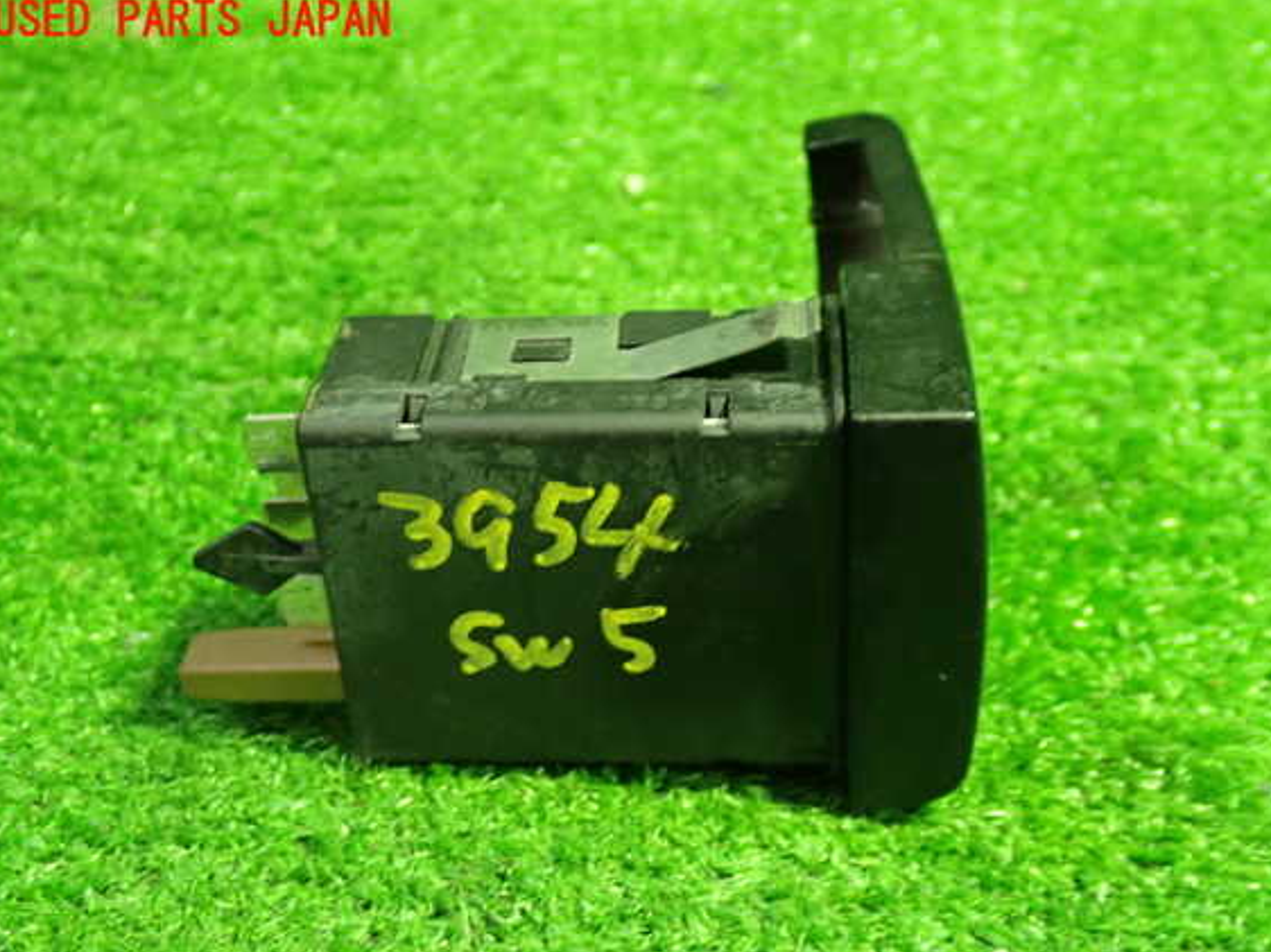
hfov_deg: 40.4
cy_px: 502
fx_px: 1725
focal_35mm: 47
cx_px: 658
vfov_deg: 30.9
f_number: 2.9
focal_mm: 7.84
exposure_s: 1/25
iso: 800
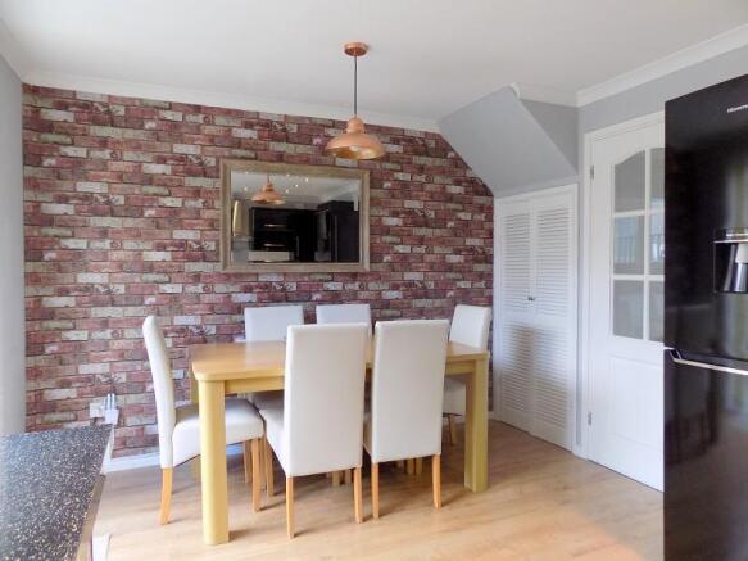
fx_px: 497
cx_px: 374
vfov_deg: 58.9
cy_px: 280
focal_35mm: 23
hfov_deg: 73.9
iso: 160
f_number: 3.1
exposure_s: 1/30
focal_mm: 4
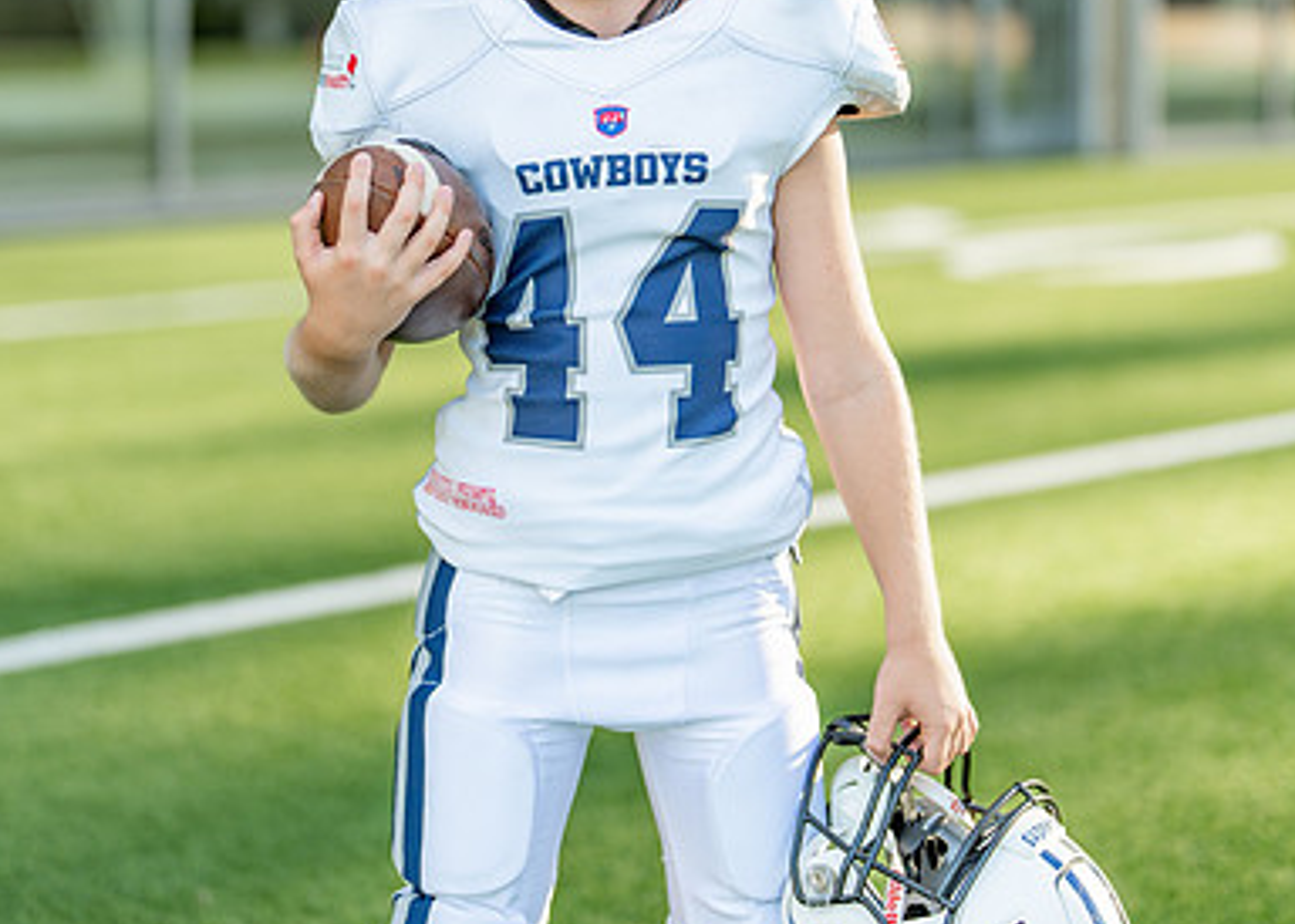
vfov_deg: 16.7
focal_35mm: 85
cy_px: 227
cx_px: 620
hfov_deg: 23.4
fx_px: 3125
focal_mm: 50
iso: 100
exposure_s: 1/2000
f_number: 1.2
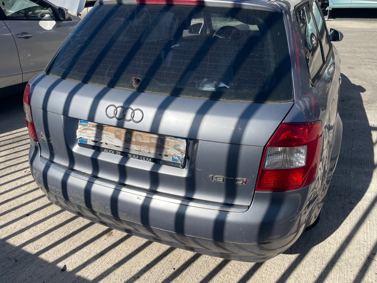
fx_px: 305
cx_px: 199
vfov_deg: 49.7
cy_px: 132
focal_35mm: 28
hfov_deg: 63.4
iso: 32
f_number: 1.6
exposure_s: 1/4464
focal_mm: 4.2
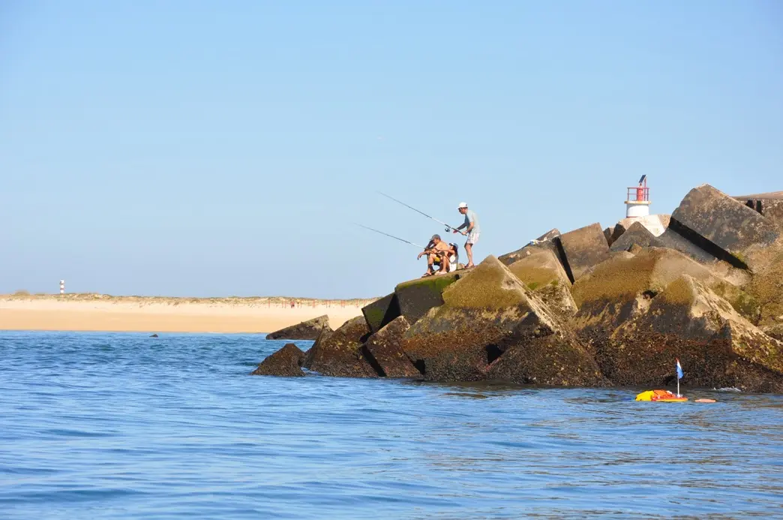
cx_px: 392
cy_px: 260
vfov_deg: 8.7
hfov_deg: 13.1
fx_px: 3421
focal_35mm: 158
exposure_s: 1/320
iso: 200
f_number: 9
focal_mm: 105
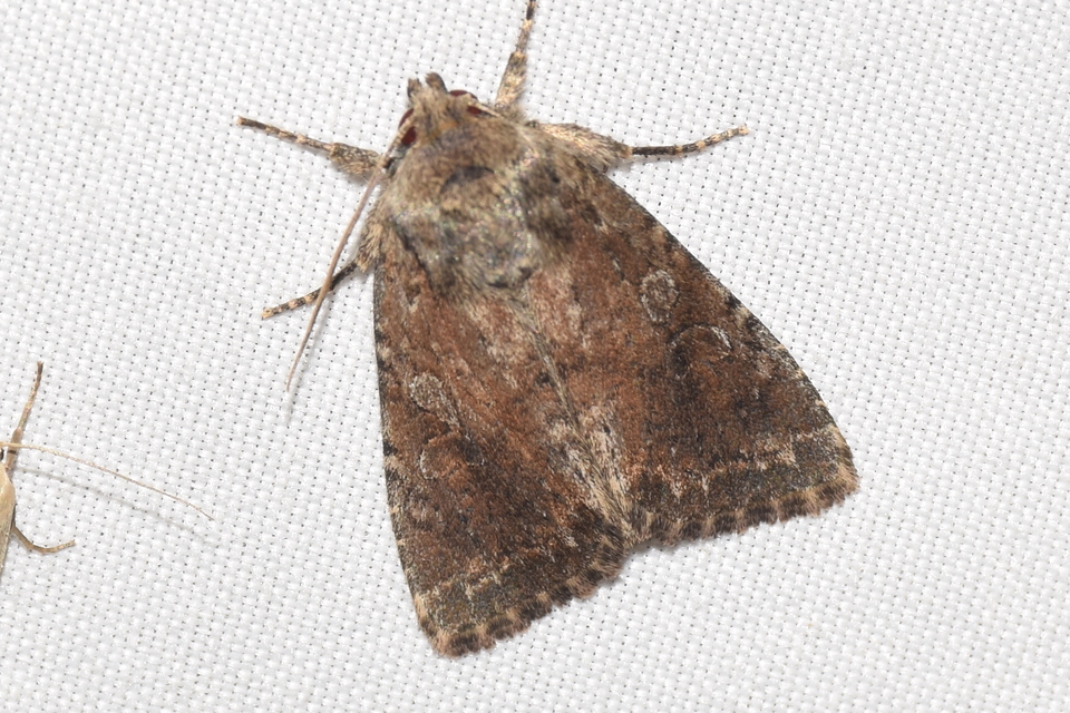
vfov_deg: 6.5
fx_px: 6241
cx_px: 535
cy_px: 356
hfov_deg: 9.8
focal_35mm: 210
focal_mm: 140
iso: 100
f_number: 13
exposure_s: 1/60
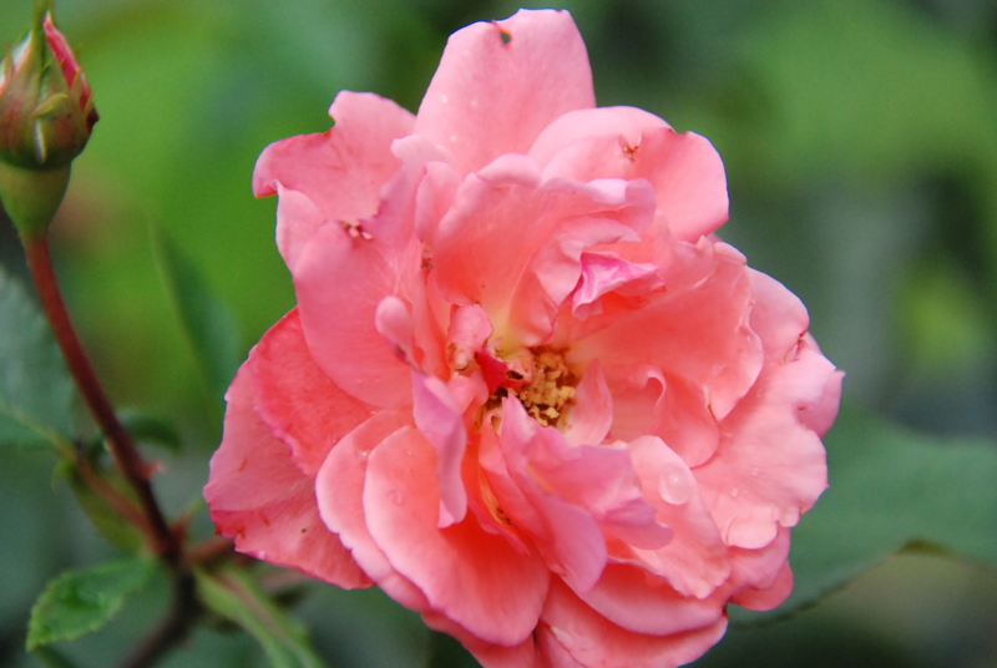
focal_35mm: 450
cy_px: 334
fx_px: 12481
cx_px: 498
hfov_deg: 4.6
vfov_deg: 3.1
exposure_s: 1/4000
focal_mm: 300
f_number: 8
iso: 1600
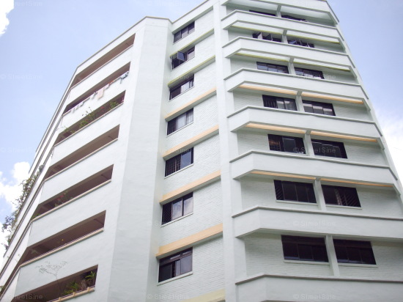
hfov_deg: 50.2
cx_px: 202
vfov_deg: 38.6
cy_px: 151
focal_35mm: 37
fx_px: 431
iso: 80
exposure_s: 1/160
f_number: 5.6
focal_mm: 6.2
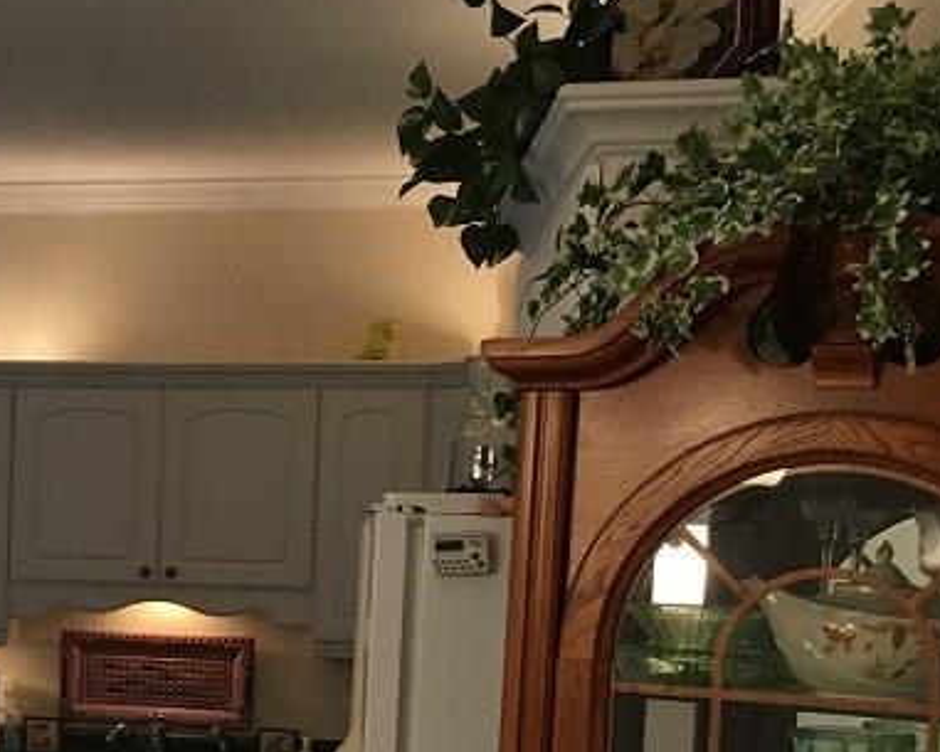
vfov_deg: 20.0
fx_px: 2115
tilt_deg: -3.5
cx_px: -269
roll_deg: -2.7
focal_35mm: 76
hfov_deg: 22.5
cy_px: 599
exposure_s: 1/30
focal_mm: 4.15
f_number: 2.2
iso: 40
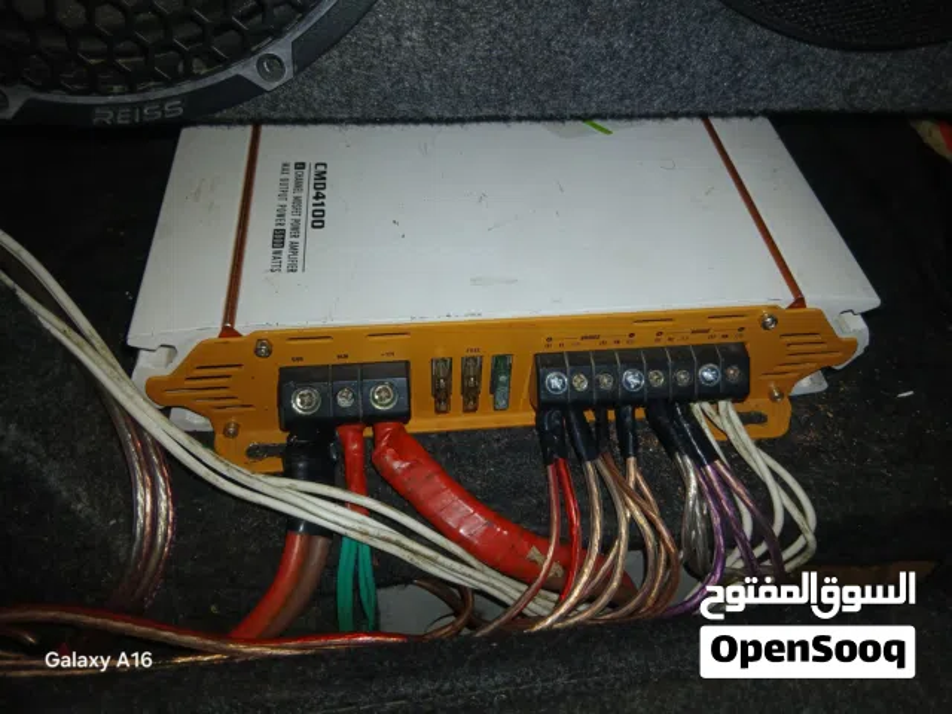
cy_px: 357
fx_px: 715
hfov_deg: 67.3
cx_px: 476
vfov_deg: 53.1
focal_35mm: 26
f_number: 1.8
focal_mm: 3.98
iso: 32
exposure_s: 1/50
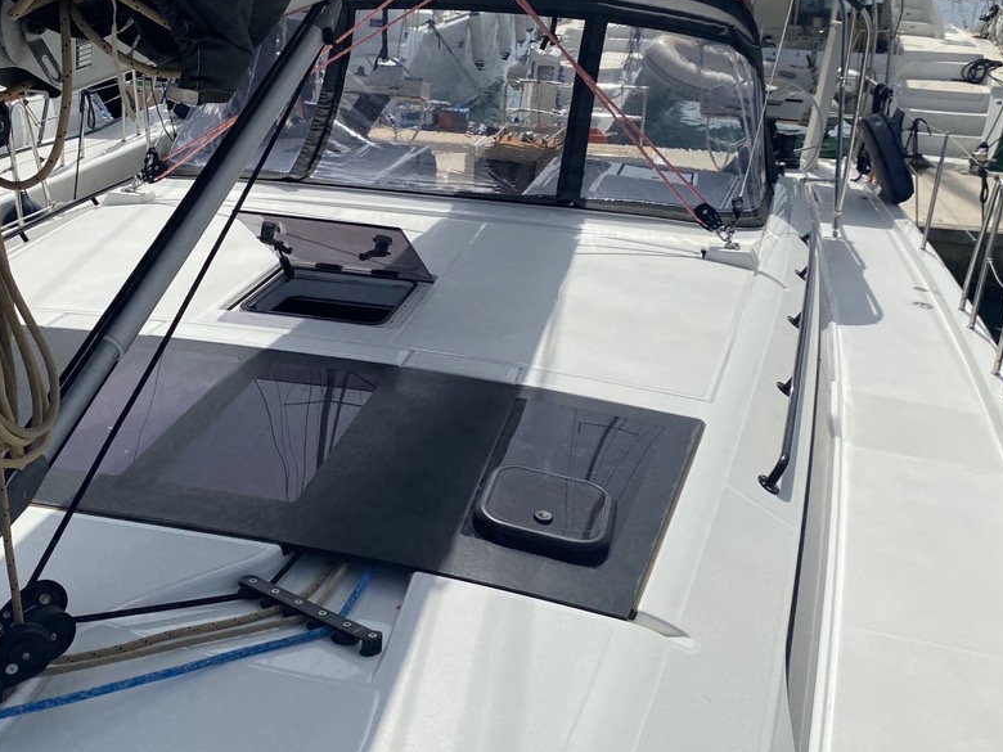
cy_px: 325
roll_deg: -2.2
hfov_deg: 46.7
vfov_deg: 35.9
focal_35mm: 40
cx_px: 433
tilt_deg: -18.0
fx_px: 1159
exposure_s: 1/7194
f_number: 1.8
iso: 32
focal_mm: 4.25
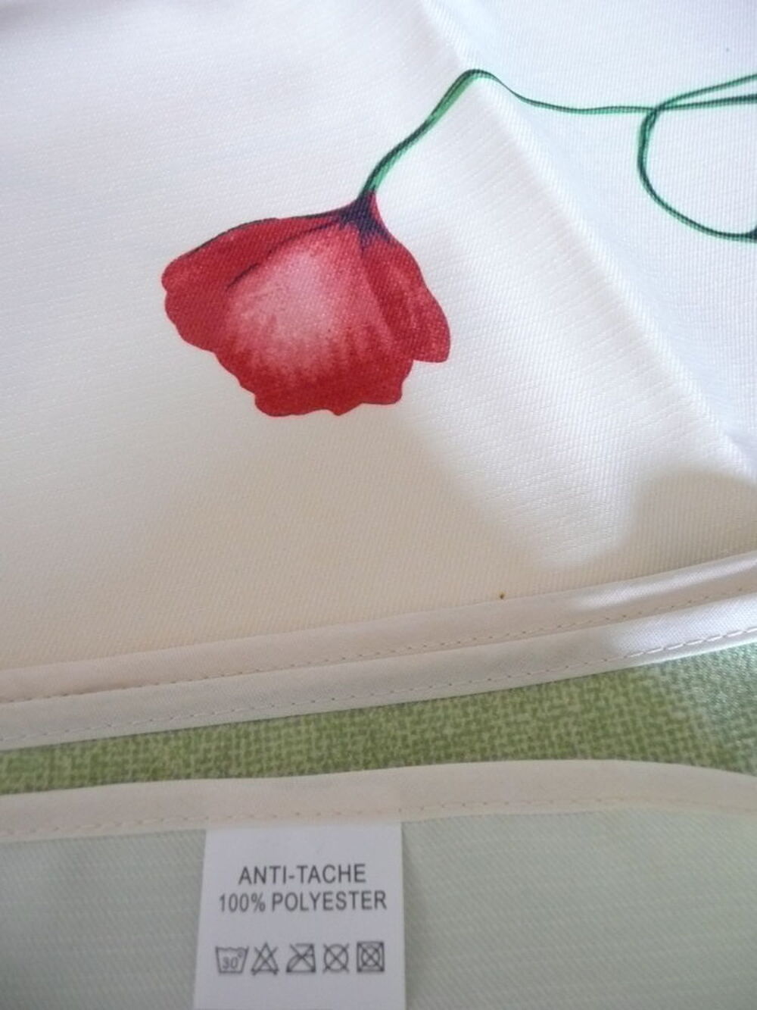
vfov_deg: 63.4
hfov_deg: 49.8
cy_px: 505
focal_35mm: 28
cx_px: 378
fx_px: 816
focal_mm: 4.6
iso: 400
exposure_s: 1/8
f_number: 3.3
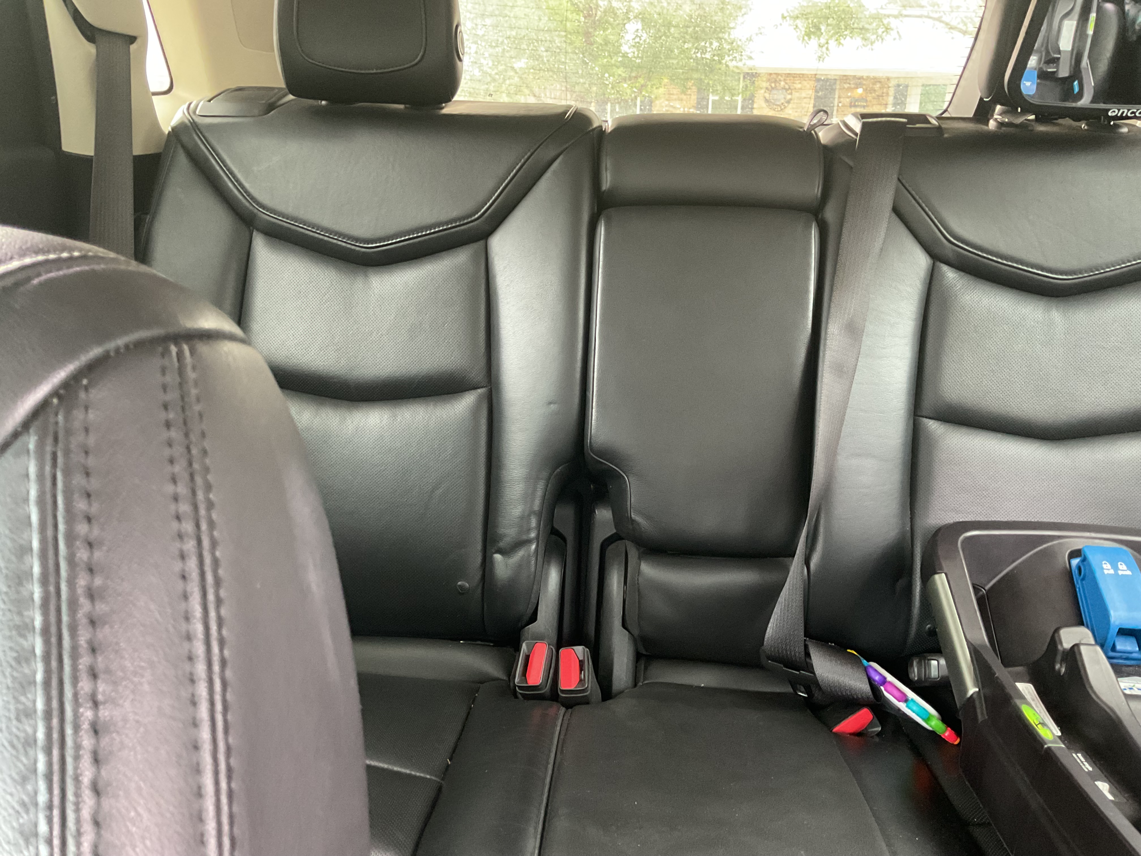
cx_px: 570
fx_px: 956
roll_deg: -3.4
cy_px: 428
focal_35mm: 29
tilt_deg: -18.0
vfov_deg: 48.2
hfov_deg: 61.7
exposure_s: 1/40
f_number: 1.8
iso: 320
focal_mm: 3
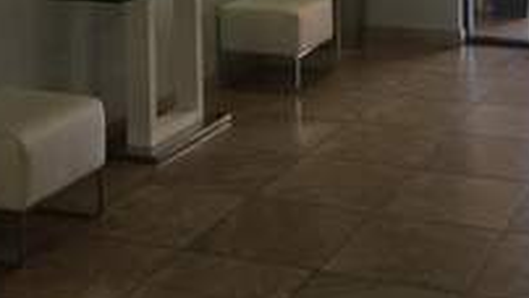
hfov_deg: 27.9
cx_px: 382
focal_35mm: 75
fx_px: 1053
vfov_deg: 15.3
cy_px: -97
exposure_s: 1/30
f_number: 2.2
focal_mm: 4.15
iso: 40
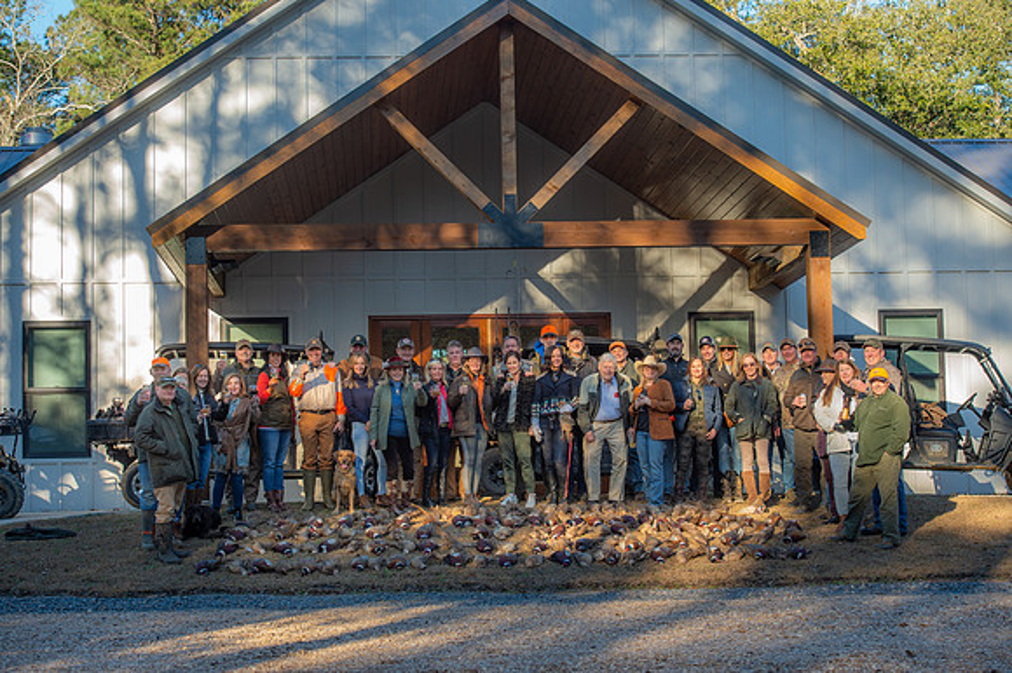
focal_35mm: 70
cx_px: 506
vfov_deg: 19.4
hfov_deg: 28.9
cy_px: 336
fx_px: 1967
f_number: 5.6
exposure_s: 1/125
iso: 160
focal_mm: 70
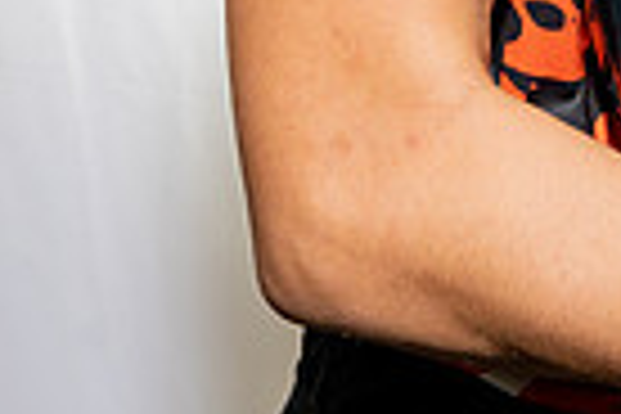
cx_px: 721
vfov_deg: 7.7
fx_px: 2863
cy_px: -587
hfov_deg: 12.1
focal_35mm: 166
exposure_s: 1/250
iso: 100
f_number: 8
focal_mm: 33
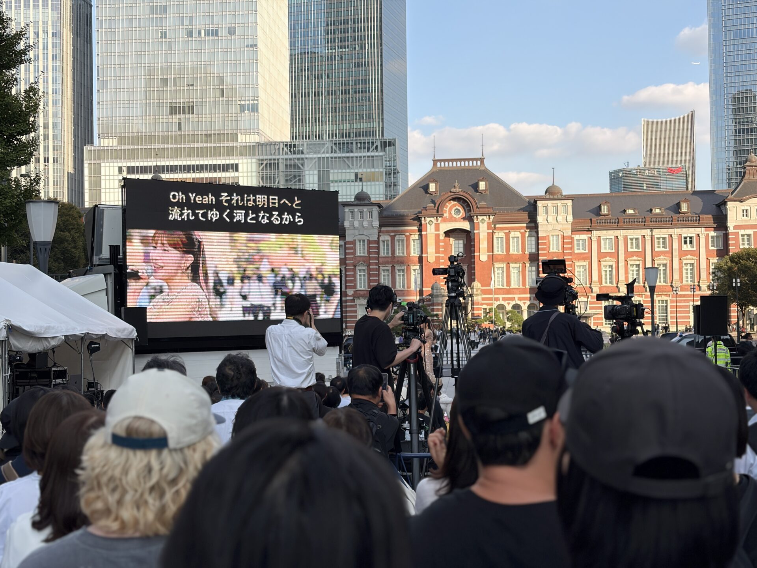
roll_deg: +1.4
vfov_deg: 28.0
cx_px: 378
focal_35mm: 52
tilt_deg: +3.8
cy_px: 284
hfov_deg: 36.8
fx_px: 1137
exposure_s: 1/1364
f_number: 1.6
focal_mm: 5.96
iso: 32
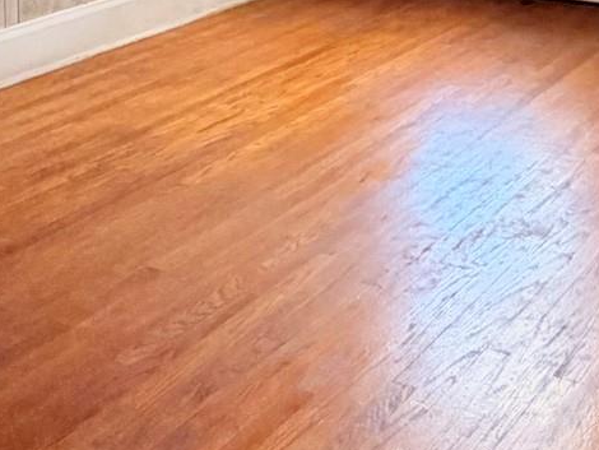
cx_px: 645
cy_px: -288
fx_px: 1056
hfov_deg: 28.9
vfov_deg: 19.7
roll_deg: +0.0
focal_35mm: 61
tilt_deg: -0.6
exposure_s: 1/60
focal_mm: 2.22
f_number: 2.2
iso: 250
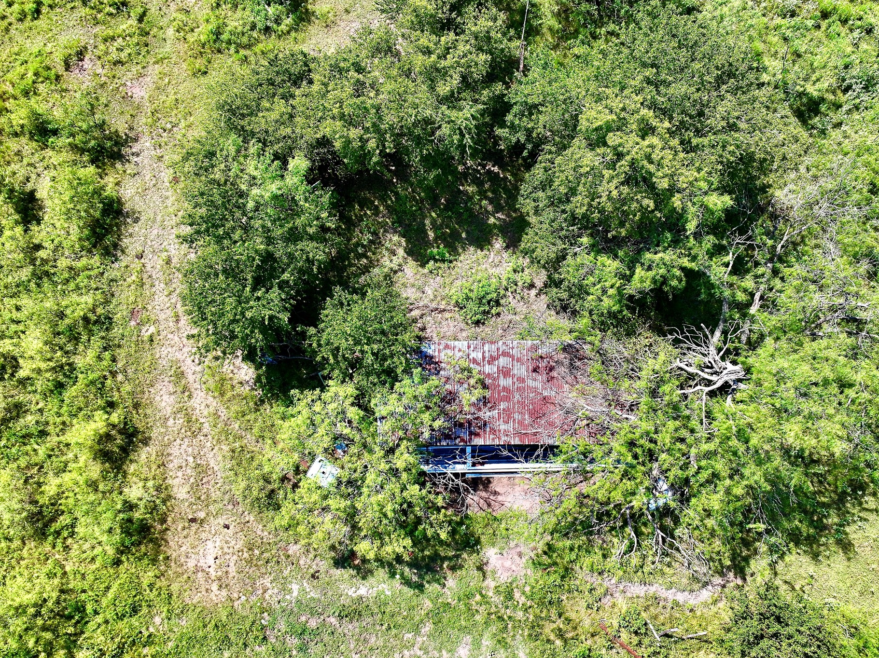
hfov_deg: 65.3
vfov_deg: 51.3
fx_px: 685
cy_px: 315
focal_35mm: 27
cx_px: 473
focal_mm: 12.29
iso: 100
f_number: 2.8
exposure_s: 1/1250
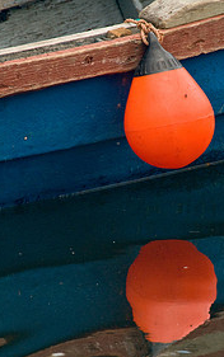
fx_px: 4057
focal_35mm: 416
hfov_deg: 3.2
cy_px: 205
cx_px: 144
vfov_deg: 5.0
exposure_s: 1/200
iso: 400
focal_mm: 170
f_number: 8
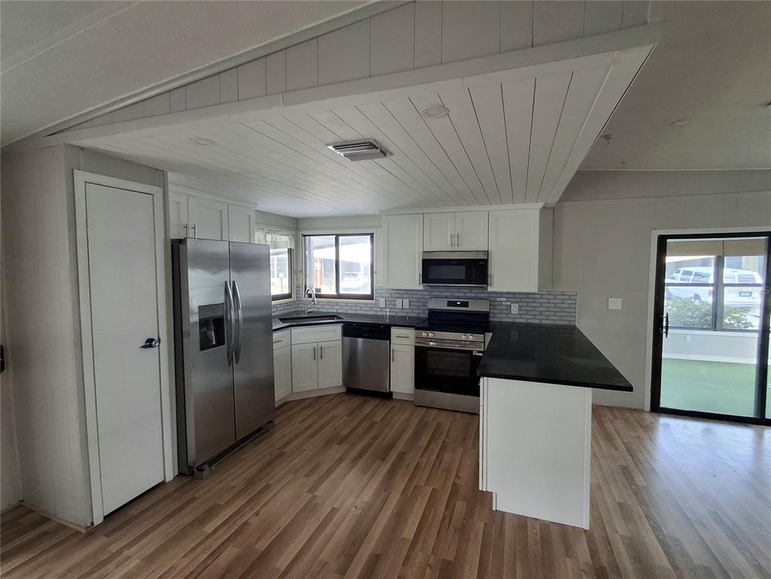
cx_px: 386
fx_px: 356
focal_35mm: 16
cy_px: 290
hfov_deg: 94.5
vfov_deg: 78.1
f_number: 2.2
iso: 80
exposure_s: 1/40
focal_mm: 1.64
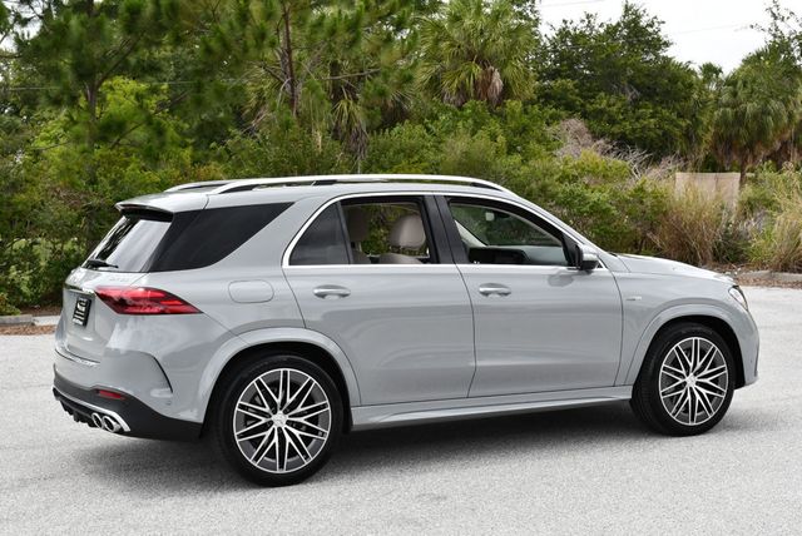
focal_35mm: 58
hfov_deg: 34.5
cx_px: 401
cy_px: 268
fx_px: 1293
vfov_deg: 23.4
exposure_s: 1/250
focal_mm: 29
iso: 200
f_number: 8
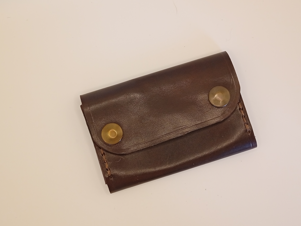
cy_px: 113
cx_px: 150
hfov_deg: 41.2
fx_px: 401
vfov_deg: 31.6
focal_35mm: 46
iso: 50
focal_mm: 3.98
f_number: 1.8
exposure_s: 1/163
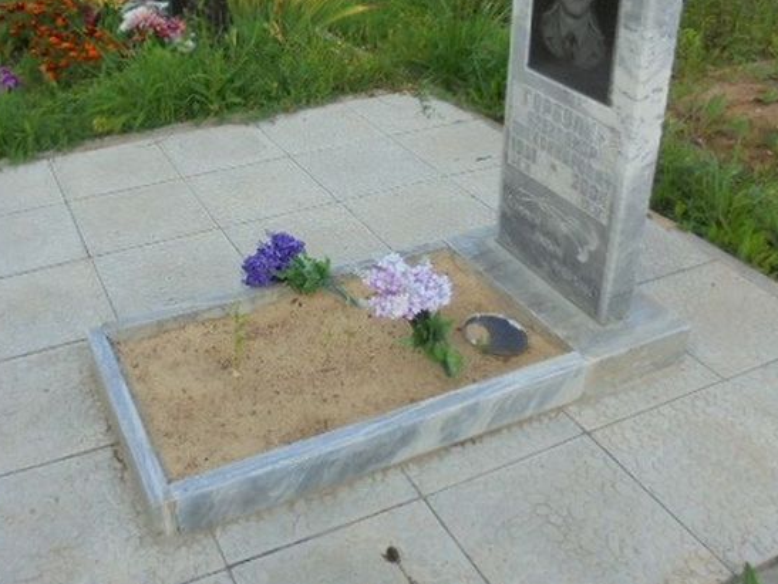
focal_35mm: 38
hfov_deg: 48.6
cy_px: 213
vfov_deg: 37.5
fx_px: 855
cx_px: 300
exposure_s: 1/250
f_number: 3.5
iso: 100
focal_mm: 4.6
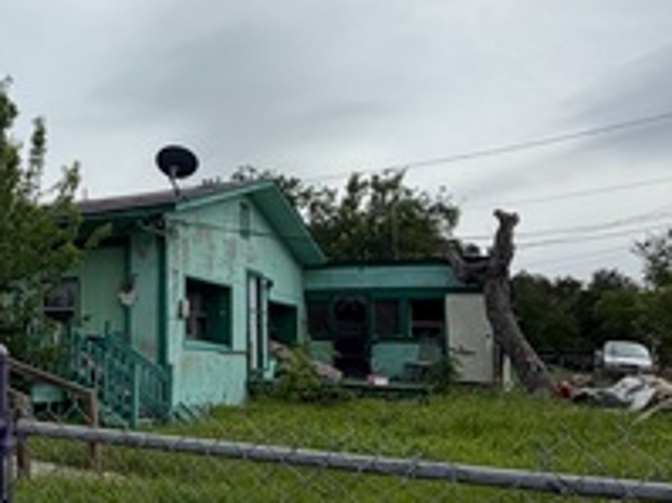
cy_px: 290
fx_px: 873
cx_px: -24
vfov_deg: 32.1
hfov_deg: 37.0
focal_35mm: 45
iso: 20
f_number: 2.2
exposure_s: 1/1961
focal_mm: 2.22
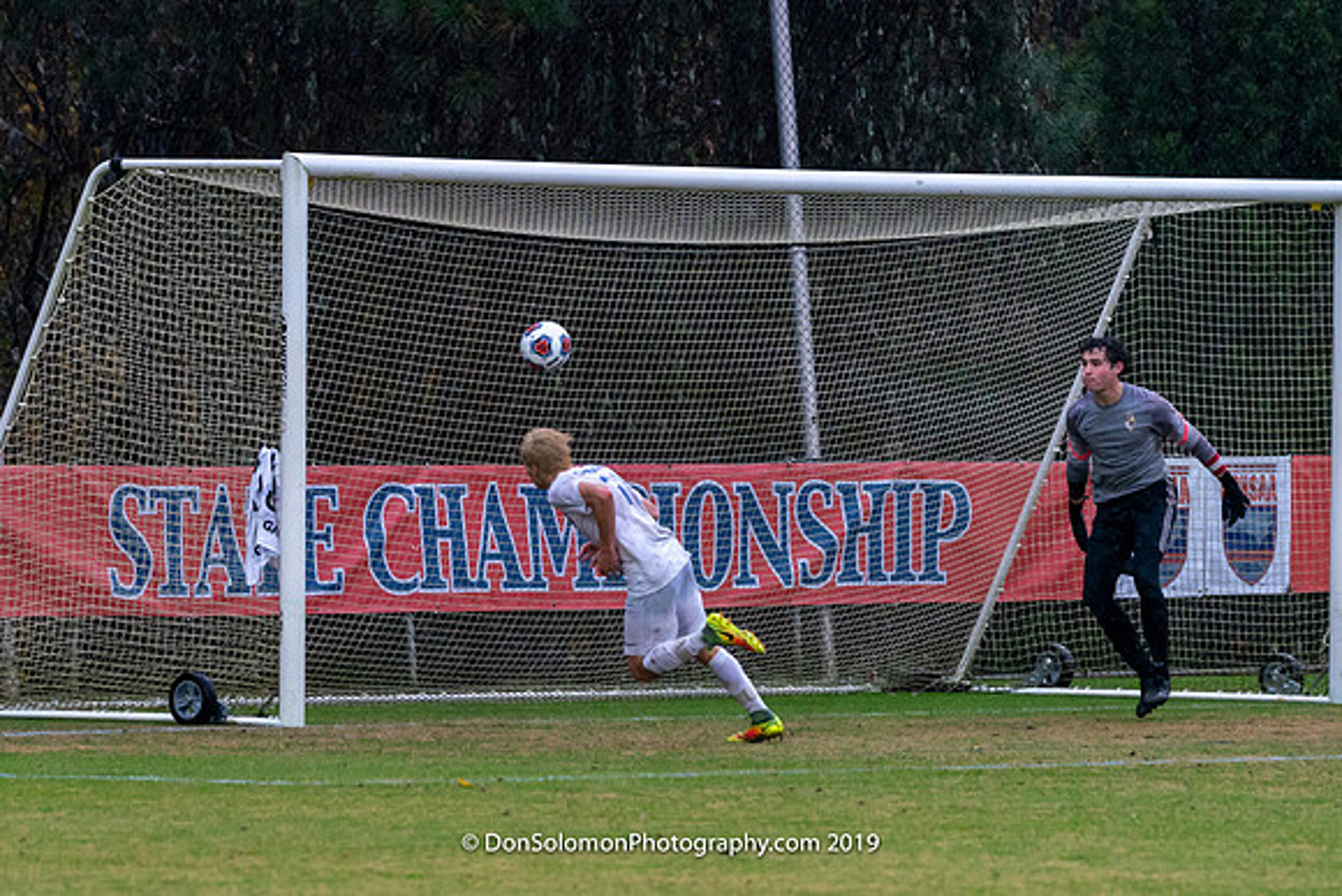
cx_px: 451
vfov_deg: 4.1
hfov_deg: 6.1
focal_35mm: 338
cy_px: 595
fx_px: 12609
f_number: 5.6
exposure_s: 1/1000
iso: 3200
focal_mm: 247
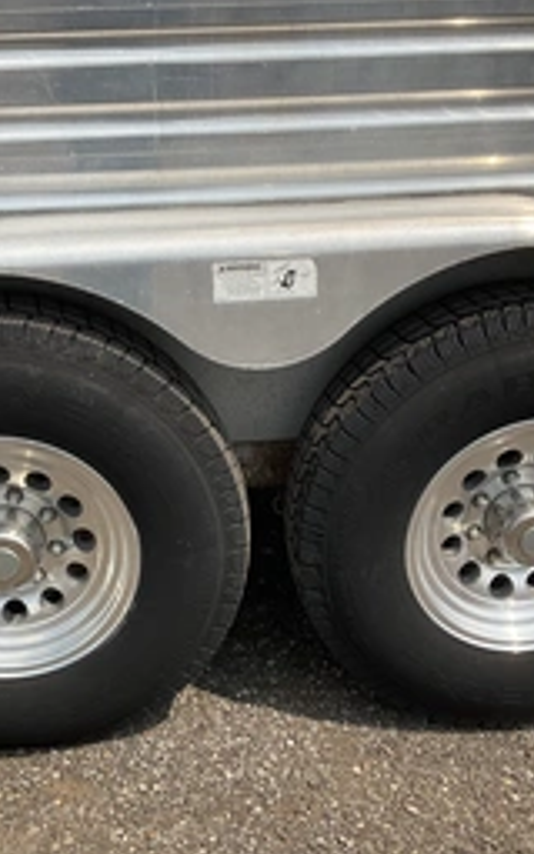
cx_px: 237
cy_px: 497
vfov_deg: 41.7
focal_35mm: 48
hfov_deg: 26.9
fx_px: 1118
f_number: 1.8
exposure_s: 1/1984
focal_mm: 3
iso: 25
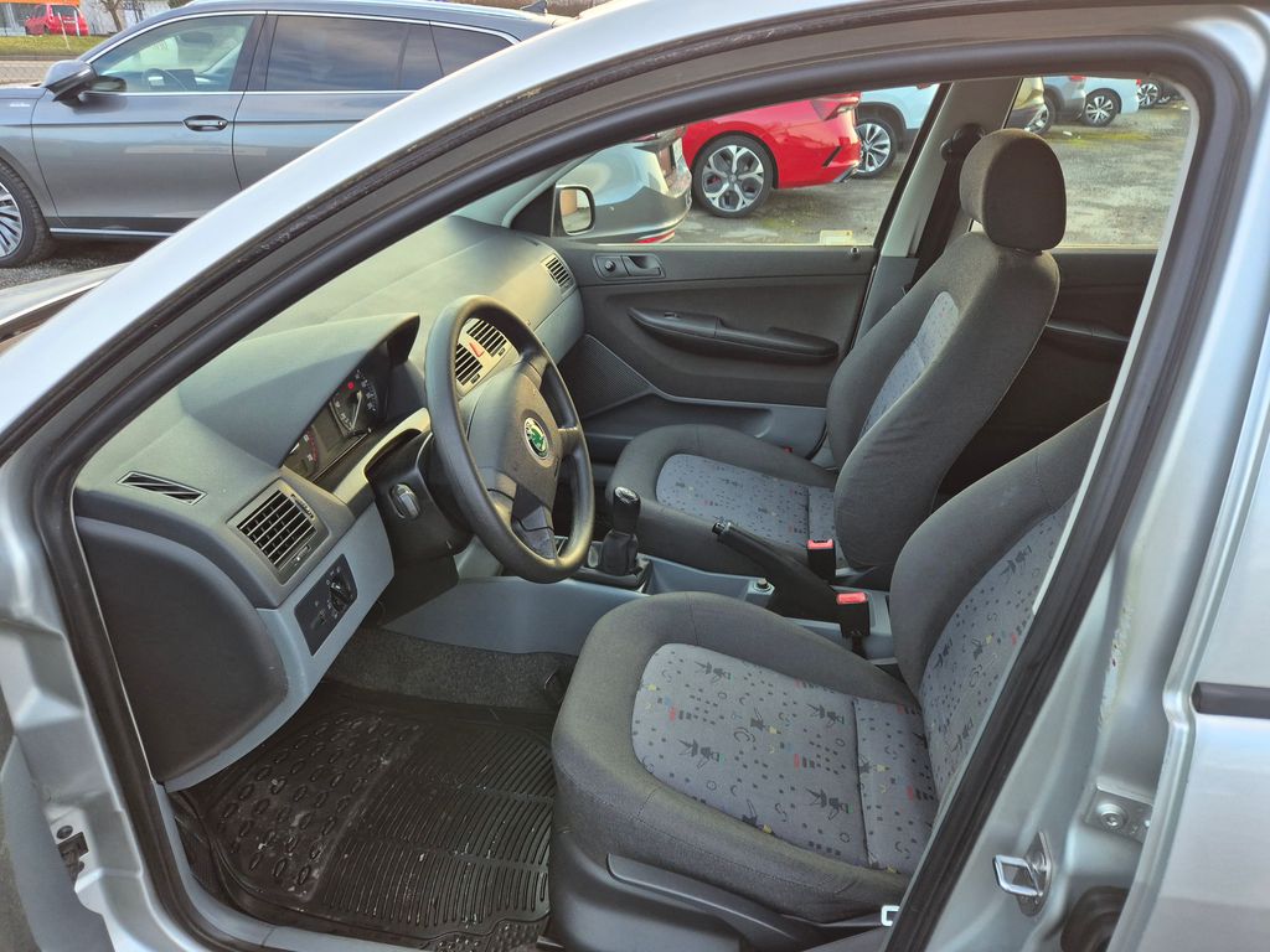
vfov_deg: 58.9
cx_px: 635
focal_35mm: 23
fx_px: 844
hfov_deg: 73.9
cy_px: 476
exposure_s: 1/180
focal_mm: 5.4
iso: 200
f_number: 1.8
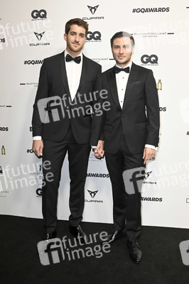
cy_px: 142
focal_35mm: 32
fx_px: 252
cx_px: 94
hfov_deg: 41.0
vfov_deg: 58.8
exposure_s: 1/80
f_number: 5.6
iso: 800
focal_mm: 32
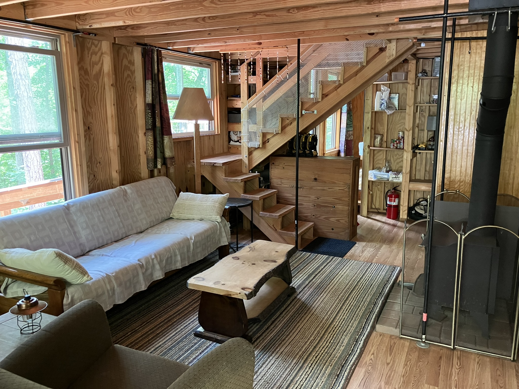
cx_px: 260
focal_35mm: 28
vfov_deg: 49.7
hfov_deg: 63.4
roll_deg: +0.7
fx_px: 420
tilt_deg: -10.8
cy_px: 194
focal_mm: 3.99
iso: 400
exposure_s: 1/32
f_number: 1.8
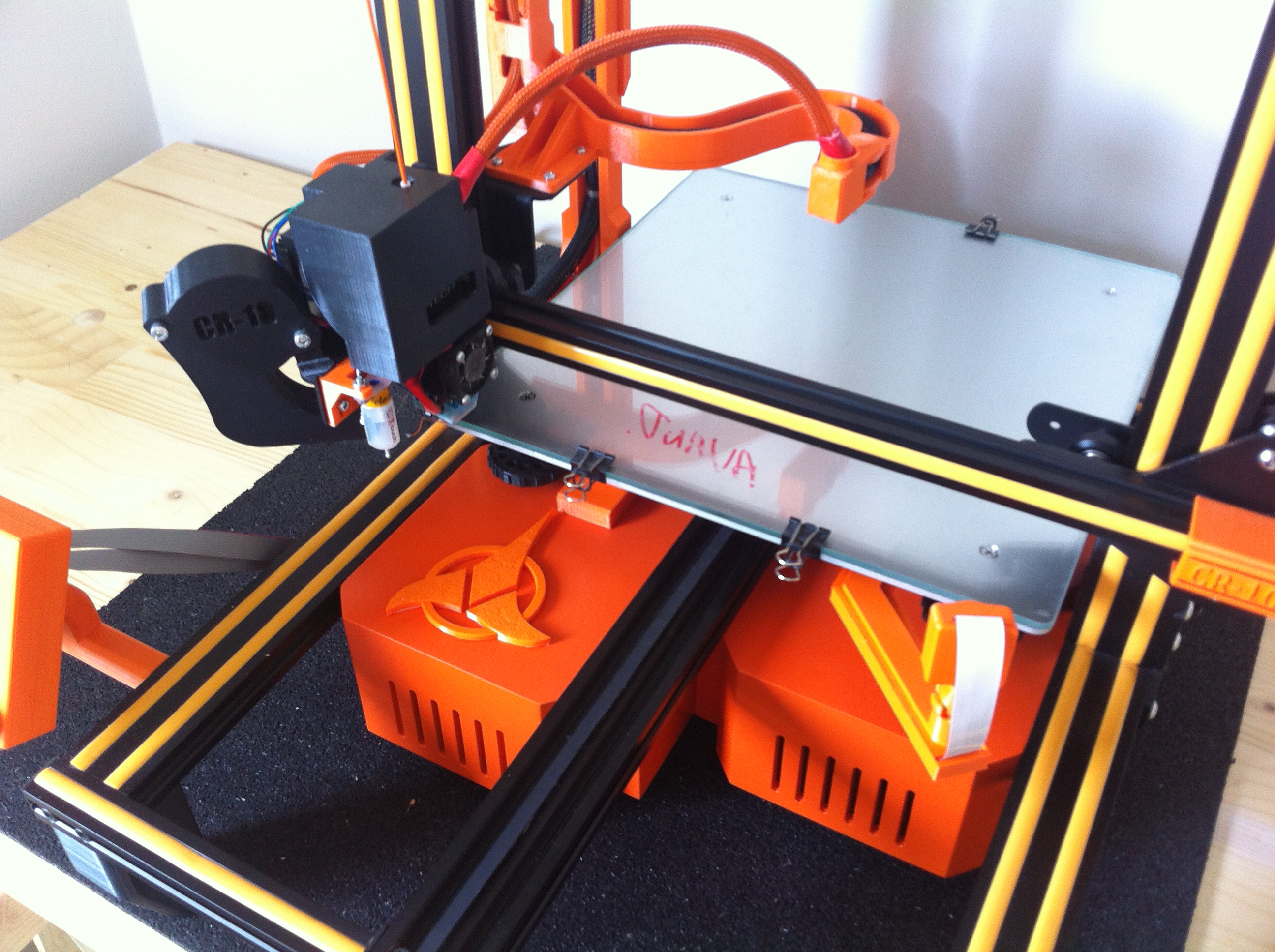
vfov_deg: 40.6
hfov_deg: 52.7
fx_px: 1287
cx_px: 638
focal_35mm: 35
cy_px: 476
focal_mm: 3.85
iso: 125
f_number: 2.8
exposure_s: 1/15
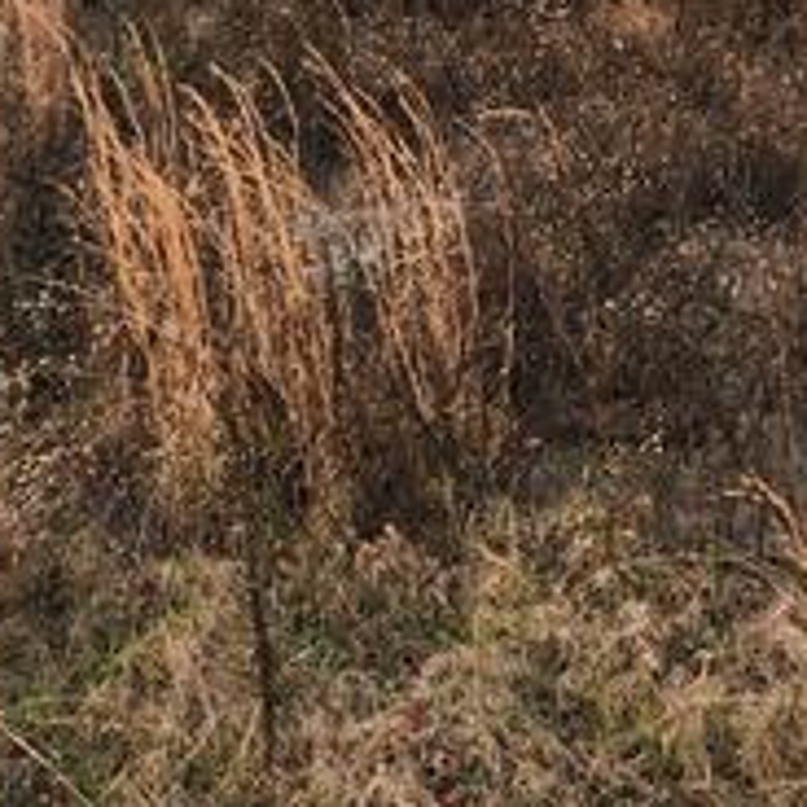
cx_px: 636
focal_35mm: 85
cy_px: -509
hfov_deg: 20.2
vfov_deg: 17.6
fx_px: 2242
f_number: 1.8
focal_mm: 5.4
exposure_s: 1/180
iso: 64
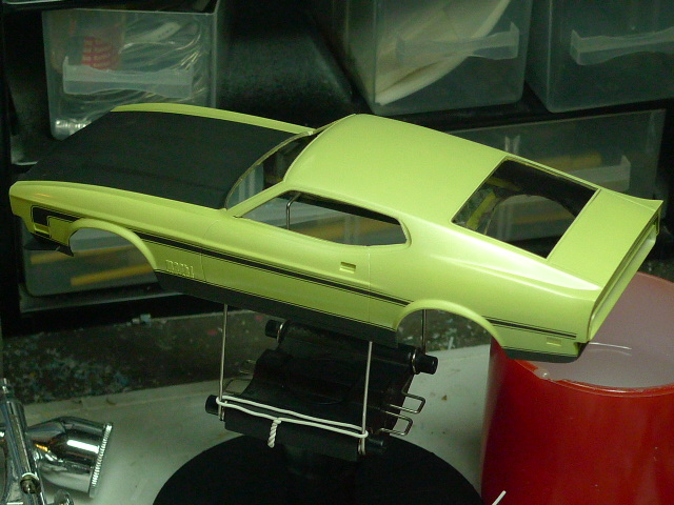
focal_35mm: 108
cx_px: 337
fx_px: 2103
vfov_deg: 13.7
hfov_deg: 18.2
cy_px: 252
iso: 400
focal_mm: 12.8
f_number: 2.8
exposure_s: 1/100
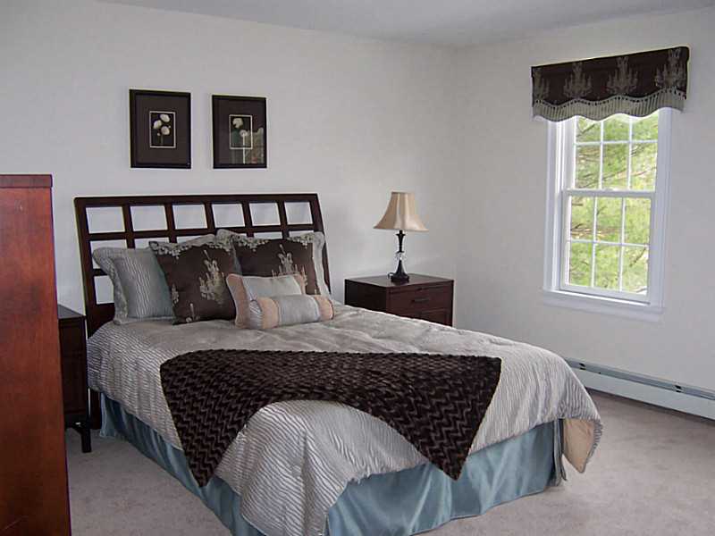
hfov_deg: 51.4
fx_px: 744
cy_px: 268
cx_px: 358
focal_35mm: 36
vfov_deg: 39.7
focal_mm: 5.6
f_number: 2.8
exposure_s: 1/60
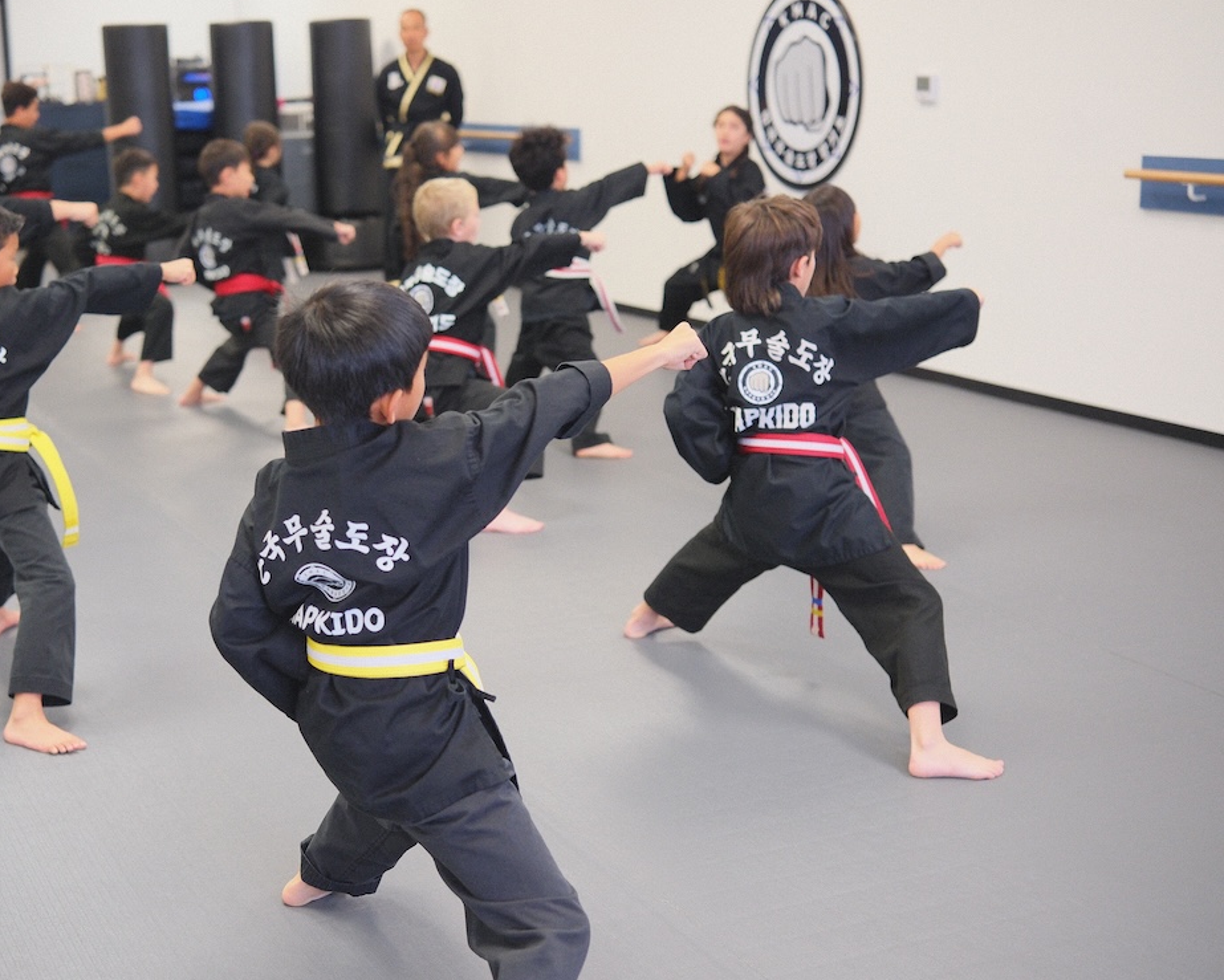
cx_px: 451
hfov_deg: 37.1
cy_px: 521
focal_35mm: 50
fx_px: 1812
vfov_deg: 30.3
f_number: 1.6
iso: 1600
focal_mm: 27
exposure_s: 1/320
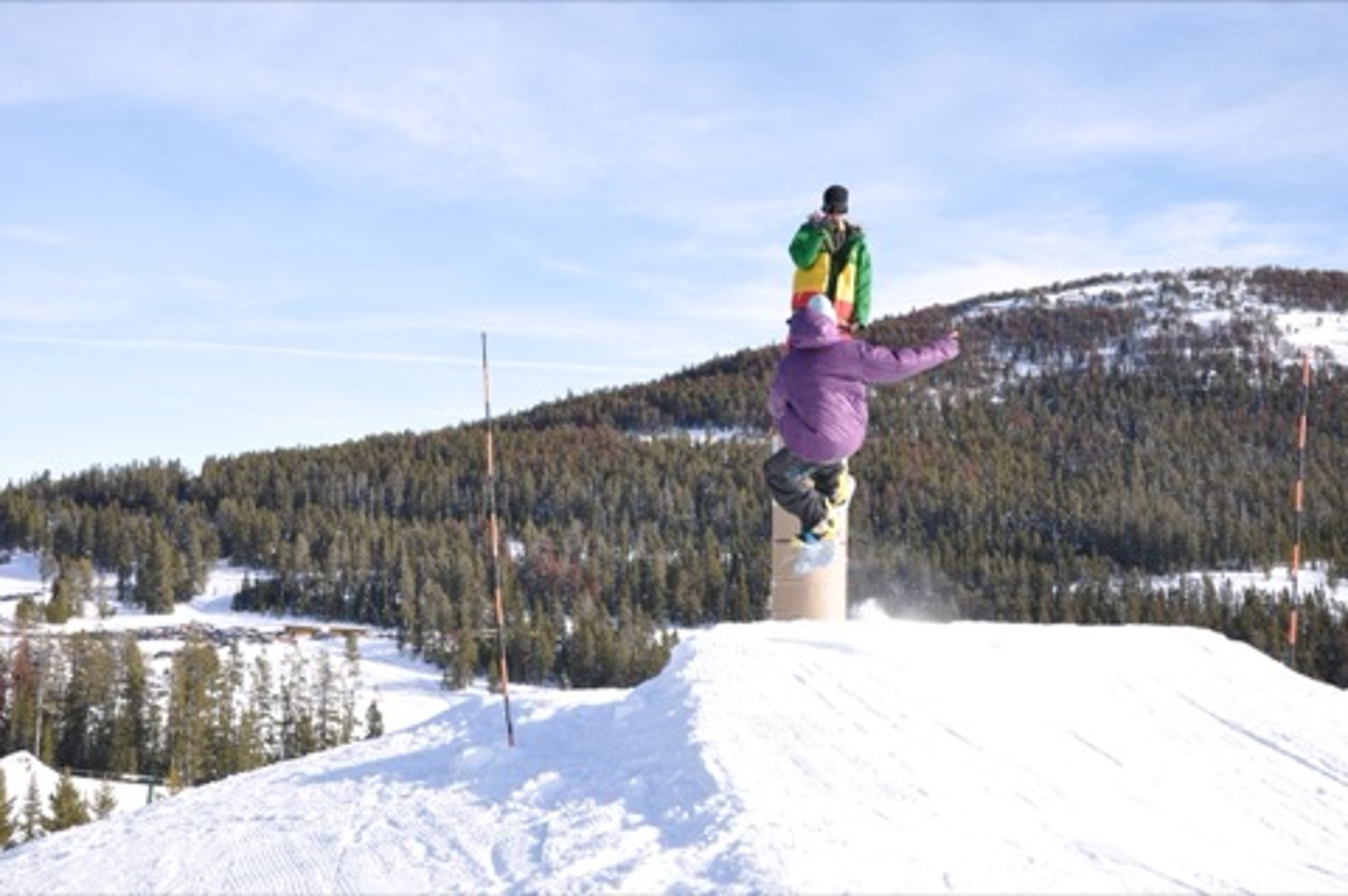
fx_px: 1795
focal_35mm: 48
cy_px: 448
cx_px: 674
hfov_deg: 41.2
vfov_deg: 28.0
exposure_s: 1/320
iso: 200
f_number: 9
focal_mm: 32
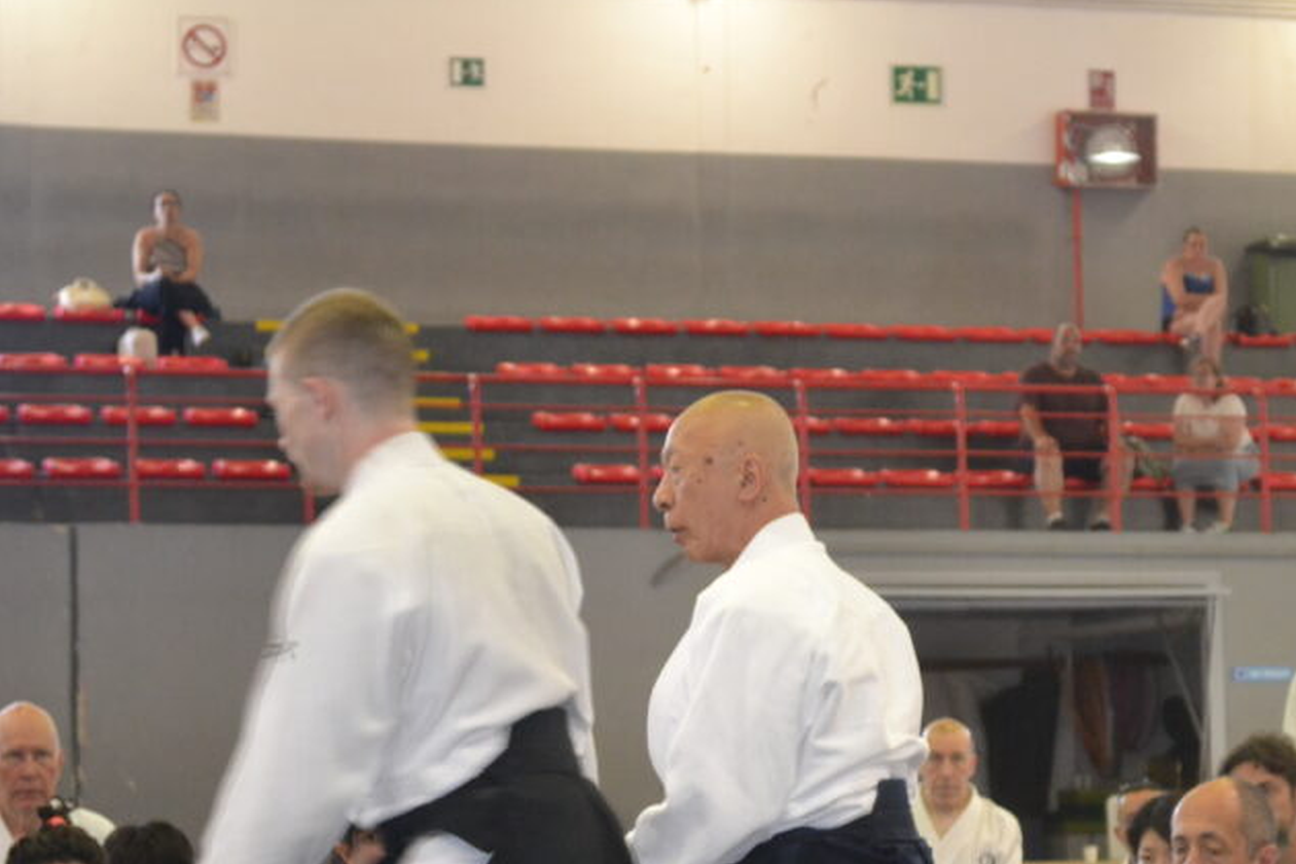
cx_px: 887
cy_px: 678
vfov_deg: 11.2
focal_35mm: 122
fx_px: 4392
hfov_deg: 16.7
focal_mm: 50
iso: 2200
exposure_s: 1/60
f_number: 5.6
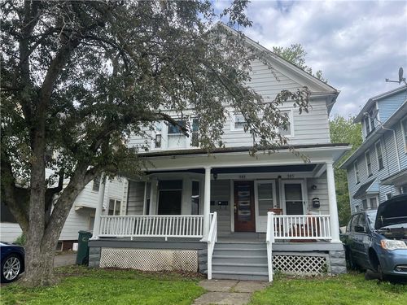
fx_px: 306
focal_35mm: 26
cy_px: 152
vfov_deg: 53.1
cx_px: 204
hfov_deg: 67.3
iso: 50
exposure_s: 1/1395
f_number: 1.5
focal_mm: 5.7
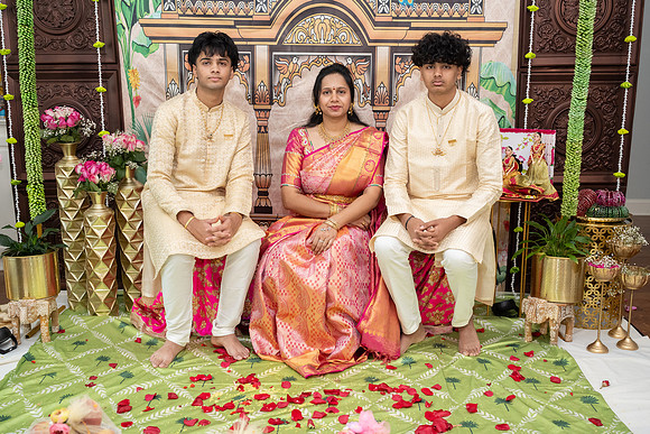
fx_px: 677
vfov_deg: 35.5
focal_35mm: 37
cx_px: 325
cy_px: 217
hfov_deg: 51.3
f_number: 4
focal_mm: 36
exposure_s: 1/160
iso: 800
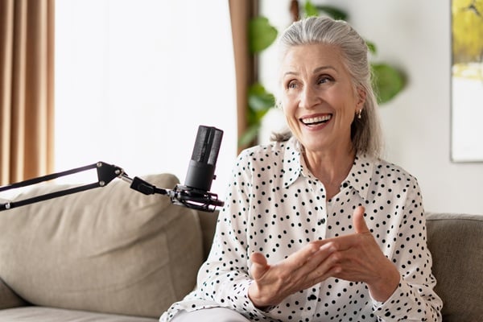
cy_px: 161
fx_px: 671
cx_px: 242
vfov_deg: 27.0
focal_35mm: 50
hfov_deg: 39.6
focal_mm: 50
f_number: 2
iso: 400
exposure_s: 1/250
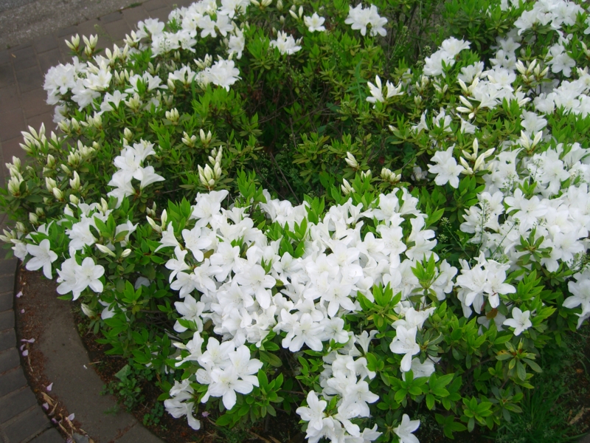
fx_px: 648
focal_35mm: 38
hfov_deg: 49.0
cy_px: 222
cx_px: 295
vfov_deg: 37.7
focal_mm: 7.9
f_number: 2.8
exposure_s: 1/320
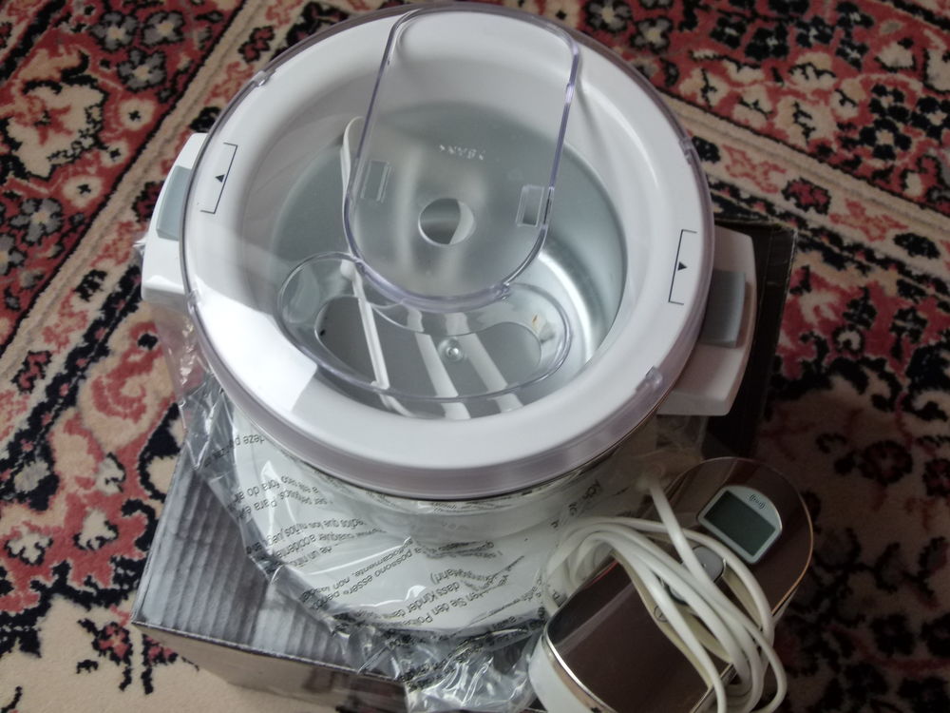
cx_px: 475
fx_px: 1427
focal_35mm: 52
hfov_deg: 36.8
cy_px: 356
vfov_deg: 28.0
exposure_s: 1/60
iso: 160
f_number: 3.2
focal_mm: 9.4
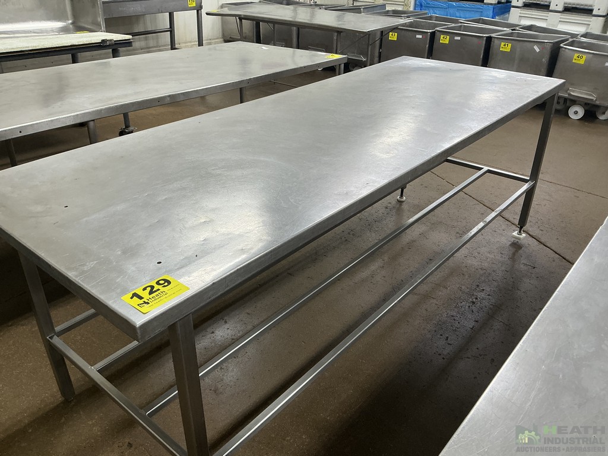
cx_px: 304
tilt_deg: -28.9
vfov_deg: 49.7
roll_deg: -2.3
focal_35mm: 28
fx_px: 492
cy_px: 228
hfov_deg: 63.4
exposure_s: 1/60
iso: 64
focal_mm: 3
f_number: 1.8
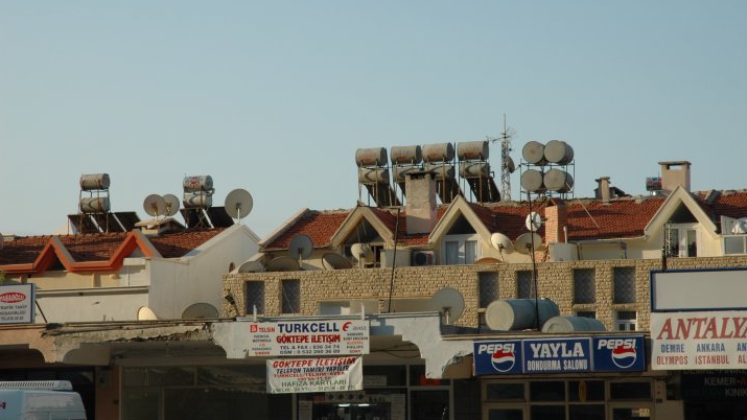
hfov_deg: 19.3
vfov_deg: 10.9
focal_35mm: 111
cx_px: 375
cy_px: 173
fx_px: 2198
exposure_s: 1/160
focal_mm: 70
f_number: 14
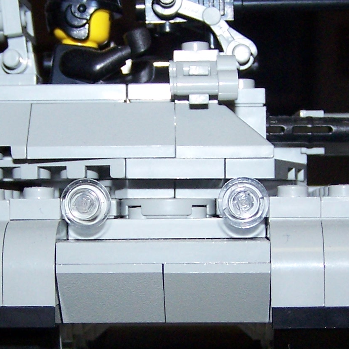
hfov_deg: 16.7
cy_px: 231
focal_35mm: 104
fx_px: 1186
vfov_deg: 16.7
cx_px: 175
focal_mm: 6.3
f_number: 2.8
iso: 140
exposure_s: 1/60
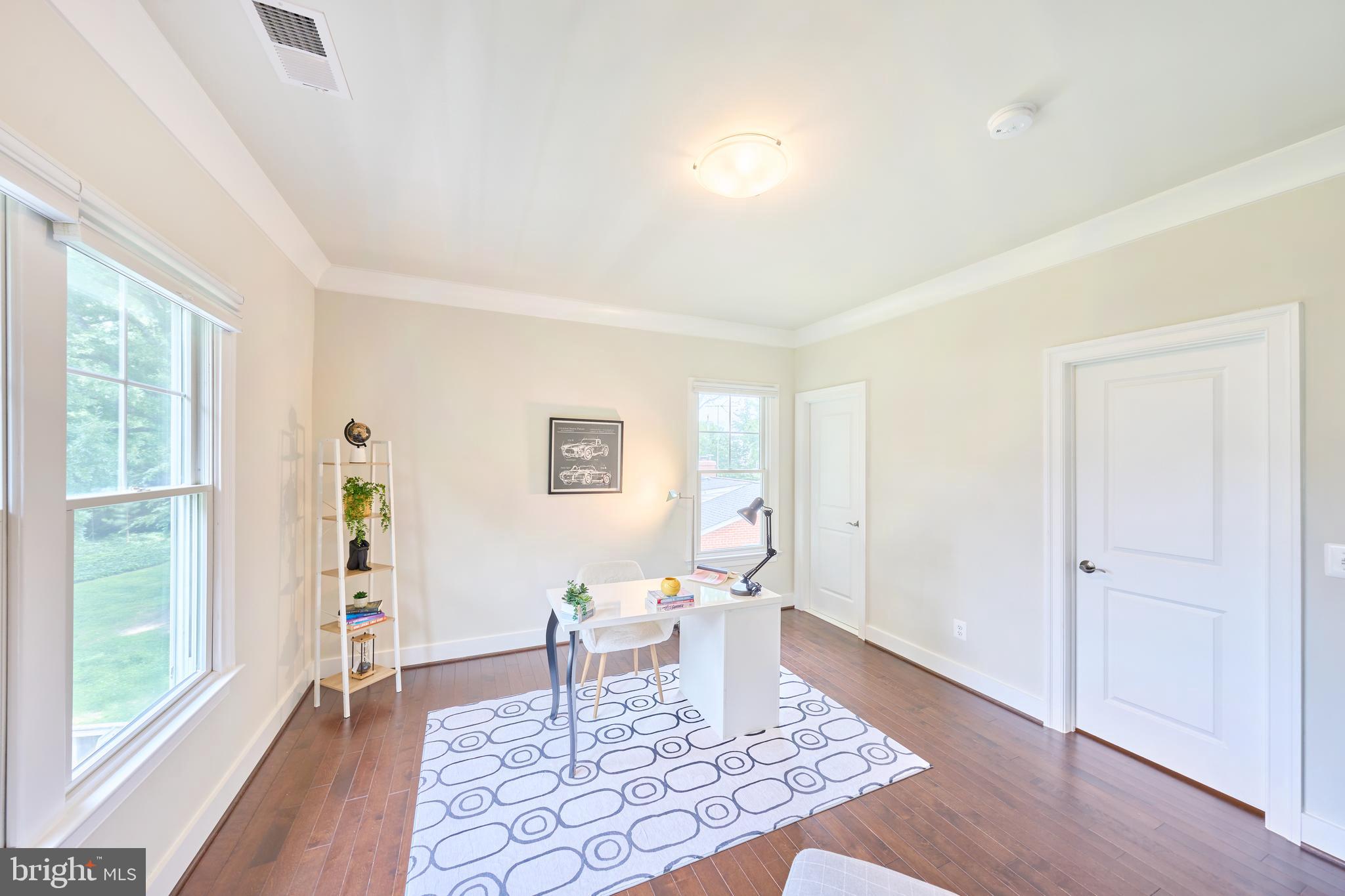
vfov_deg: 90.0
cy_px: 448
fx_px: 448
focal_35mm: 12
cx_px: 672
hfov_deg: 112.6
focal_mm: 12
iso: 400
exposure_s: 1/250
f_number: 7.1
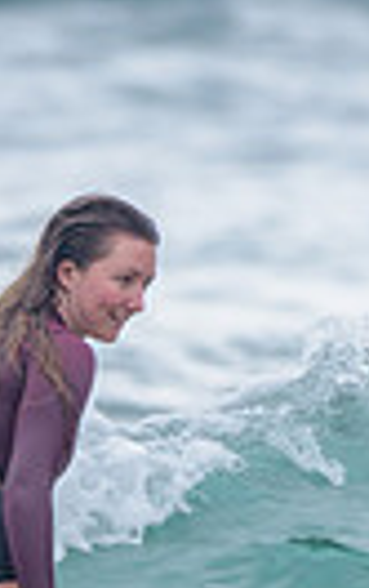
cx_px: 69
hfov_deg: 0.5
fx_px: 43961
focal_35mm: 2744
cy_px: 611
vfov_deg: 0.8
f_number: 5.6
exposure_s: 1/1250
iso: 360
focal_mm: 500
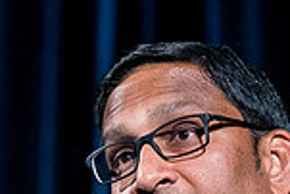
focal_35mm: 913
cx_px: 63
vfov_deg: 1.5
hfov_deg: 2.3
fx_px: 7362
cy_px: 351
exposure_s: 1/80
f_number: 3.5
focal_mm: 159
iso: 3200
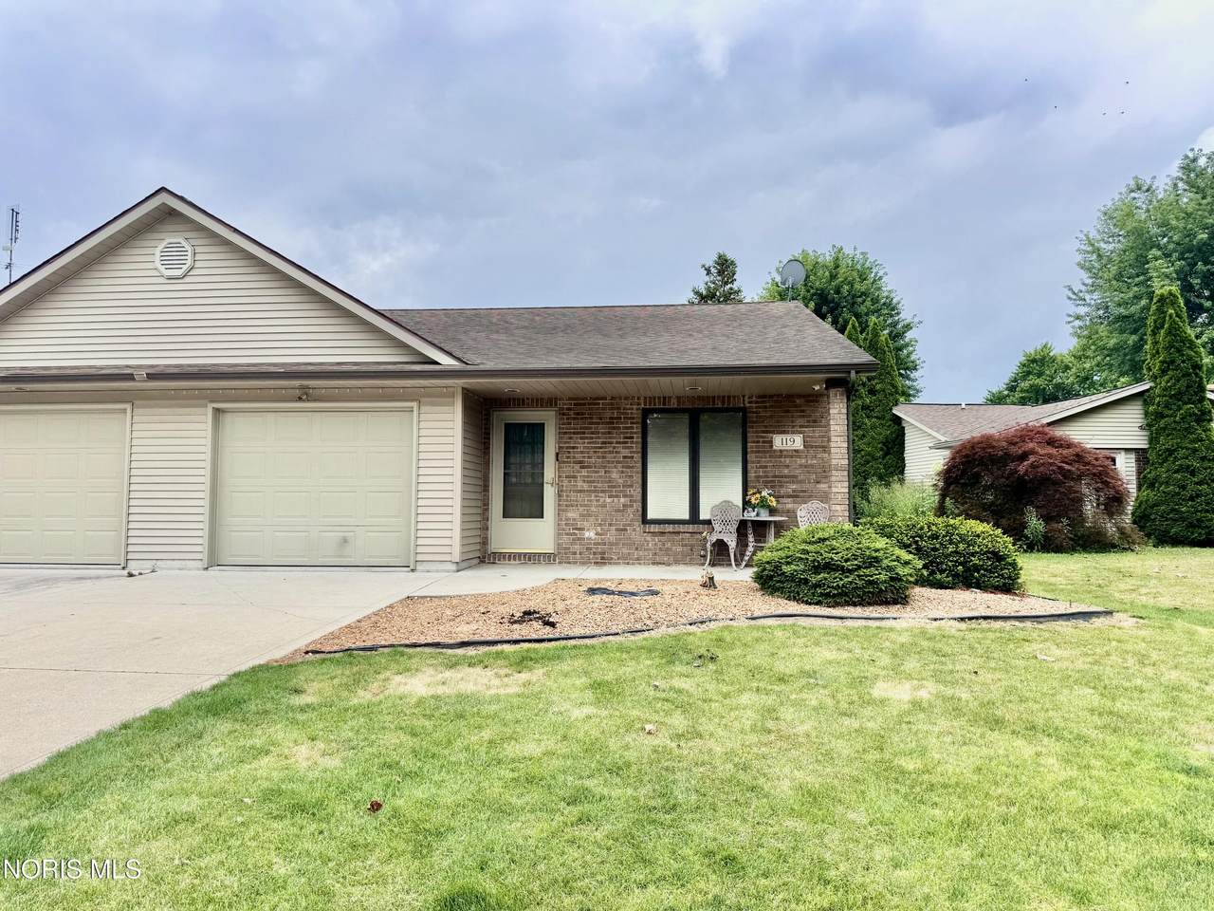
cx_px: 607
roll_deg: -0.4
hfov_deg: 71.6
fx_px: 842
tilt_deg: +3.6
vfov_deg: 56.8
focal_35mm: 24
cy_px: 456
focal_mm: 6.76
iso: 80
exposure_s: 1/4310
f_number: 1.78
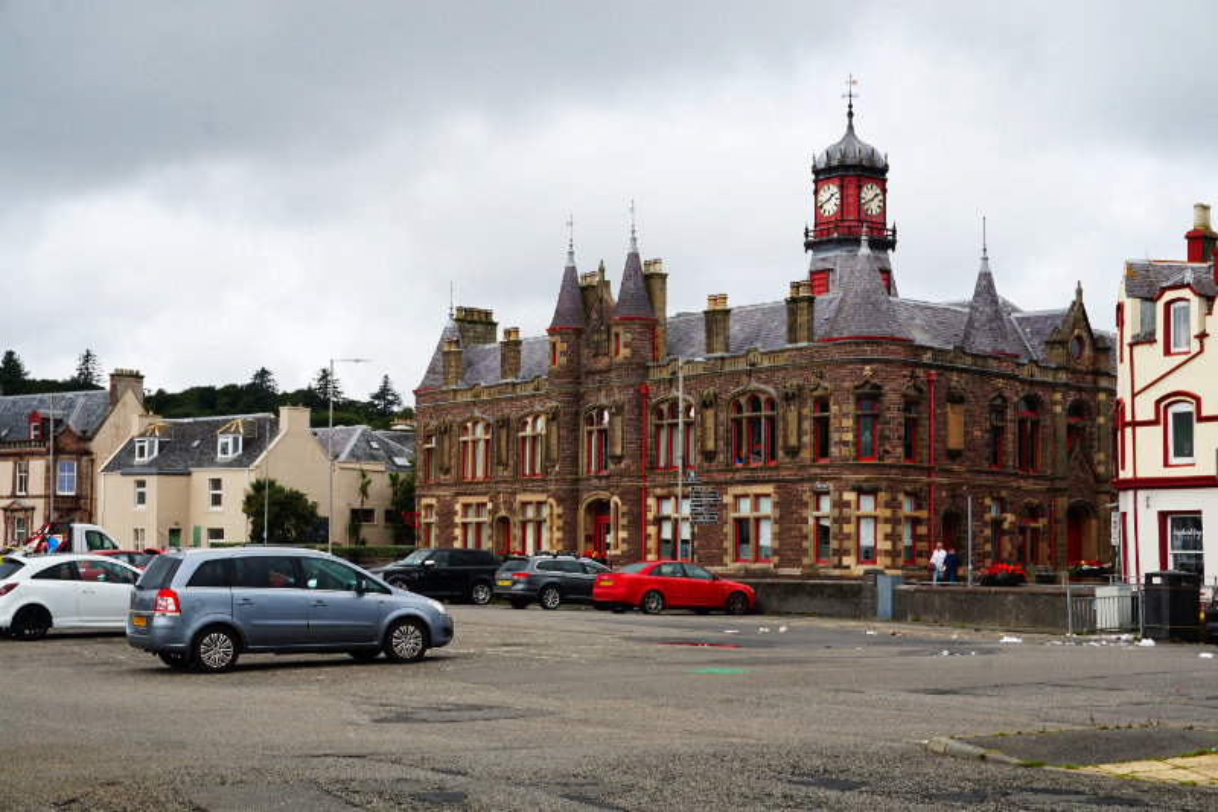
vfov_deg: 23.2
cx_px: 609
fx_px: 1979
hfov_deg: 34.2
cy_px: 406
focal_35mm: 58
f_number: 13
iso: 100
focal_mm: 39
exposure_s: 1/80
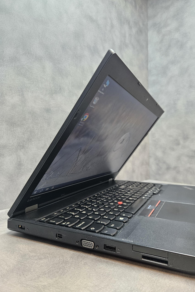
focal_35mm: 24
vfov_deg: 73.7
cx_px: 110
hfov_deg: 53.0
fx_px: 195
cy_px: 146
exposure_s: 1/100
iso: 500
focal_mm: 5.4
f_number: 1.8
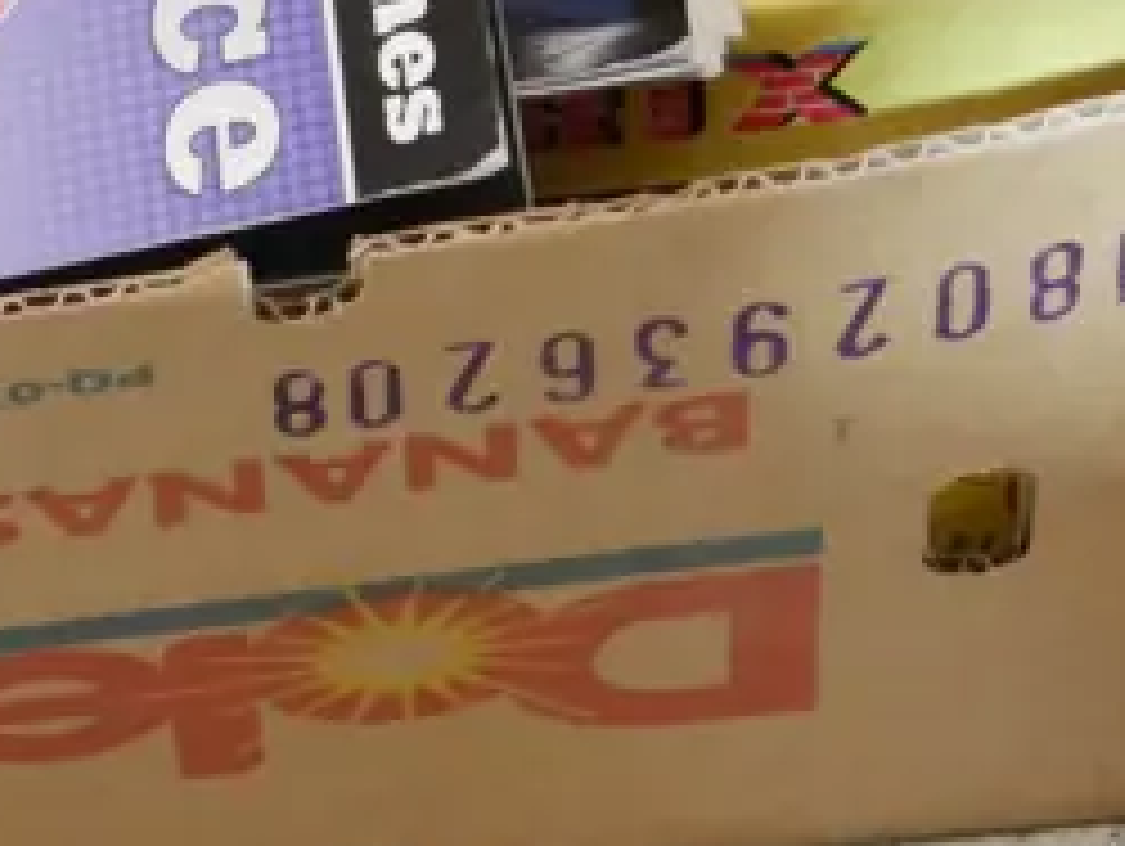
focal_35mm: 180
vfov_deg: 8.0
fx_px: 5856
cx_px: -716
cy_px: -592
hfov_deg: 10.5
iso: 3200
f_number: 4.7
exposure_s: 1/50
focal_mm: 22
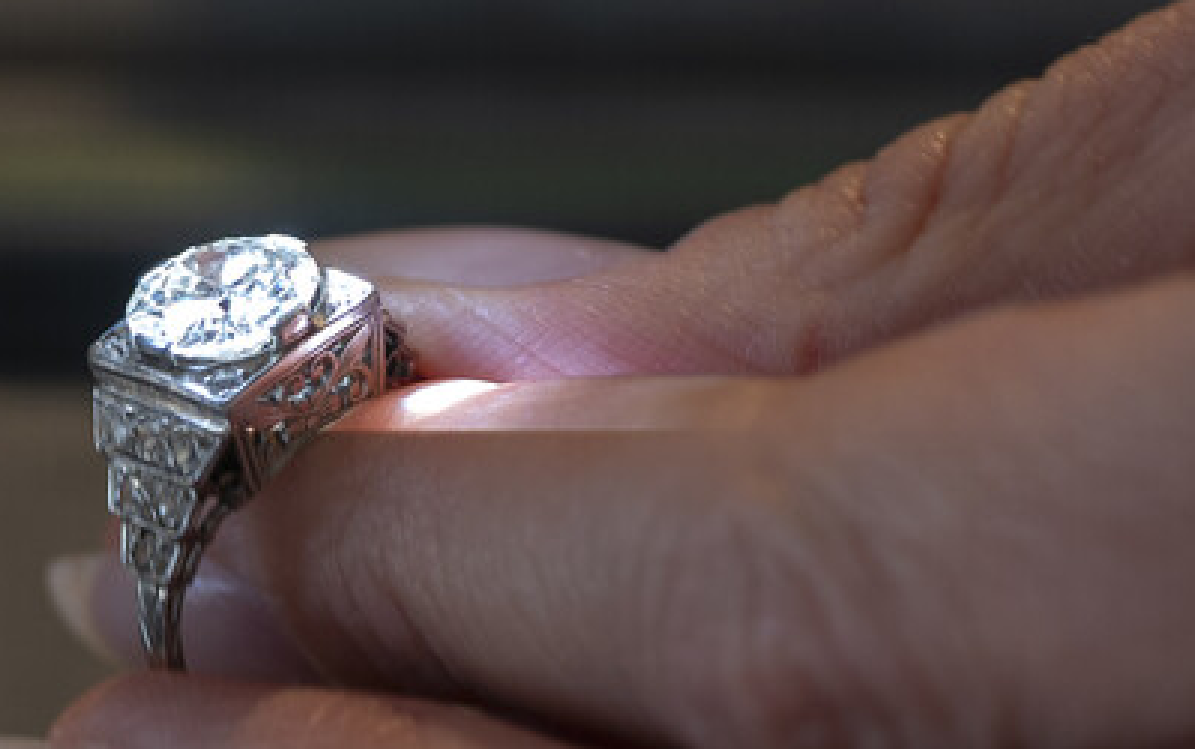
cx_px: 249
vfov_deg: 3.8
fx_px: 11179
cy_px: 604
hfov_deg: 6.1
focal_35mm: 343
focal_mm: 84
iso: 560
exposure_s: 1/160
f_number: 4
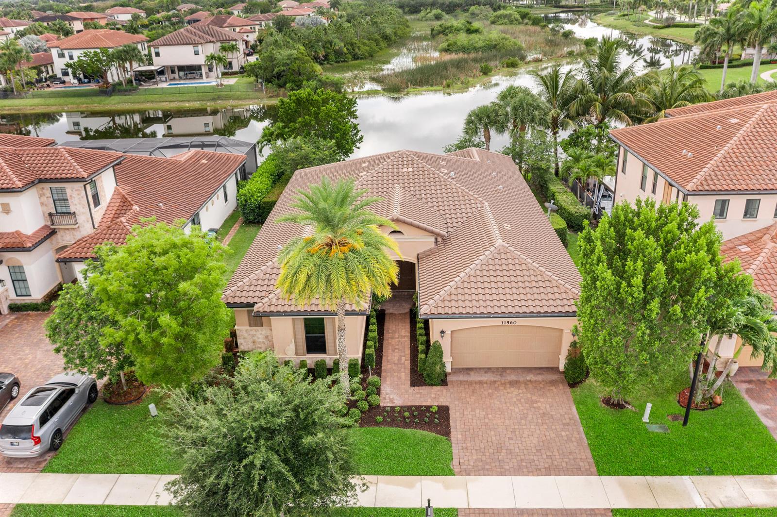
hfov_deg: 65.5
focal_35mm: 28
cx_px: 388
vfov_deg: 46.4
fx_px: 604
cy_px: 258
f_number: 3.5
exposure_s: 1/640
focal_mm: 10.26
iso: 200
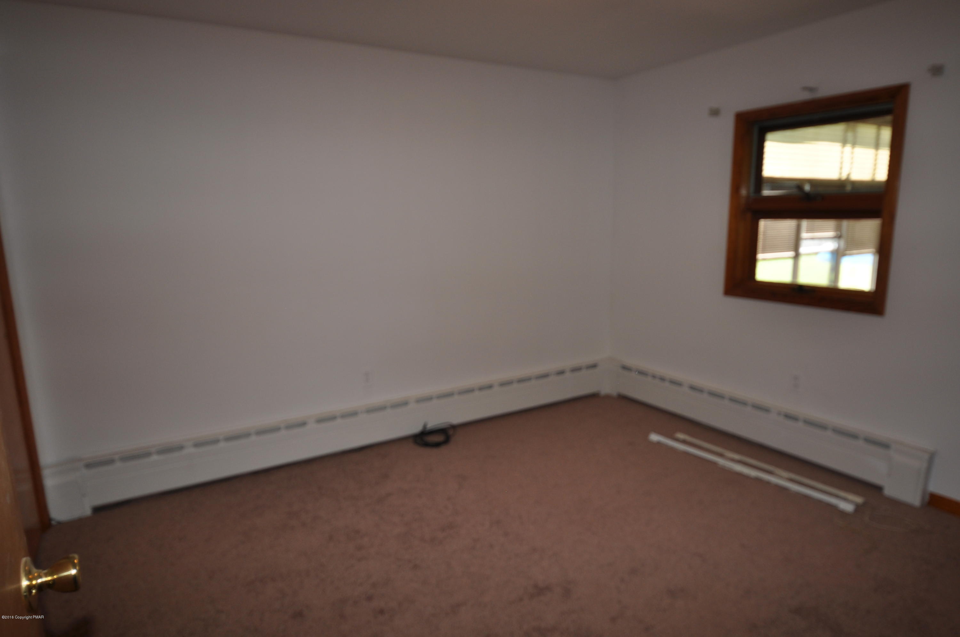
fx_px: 559
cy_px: 318
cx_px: 480
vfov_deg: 59.4
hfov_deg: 81.3
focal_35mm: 21
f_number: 4
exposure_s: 1/60
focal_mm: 14
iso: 200
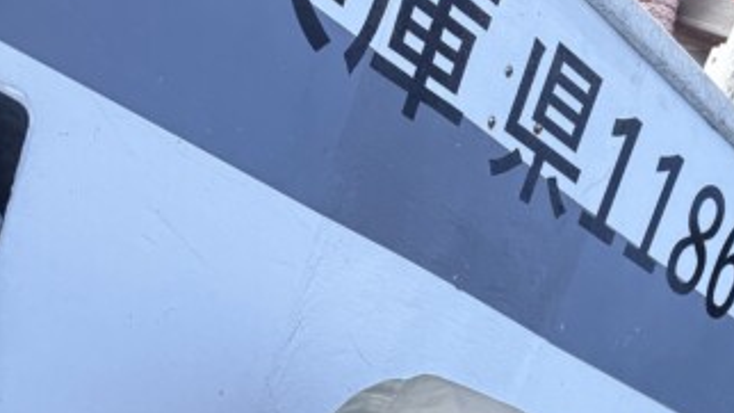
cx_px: 679
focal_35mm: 65
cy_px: 876
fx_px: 1265
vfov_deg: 14.6
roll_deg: -30.4
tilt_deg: -19.9
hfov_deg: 30.7
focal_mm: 6.76
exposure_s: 1/1076
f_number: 1.78
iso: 80
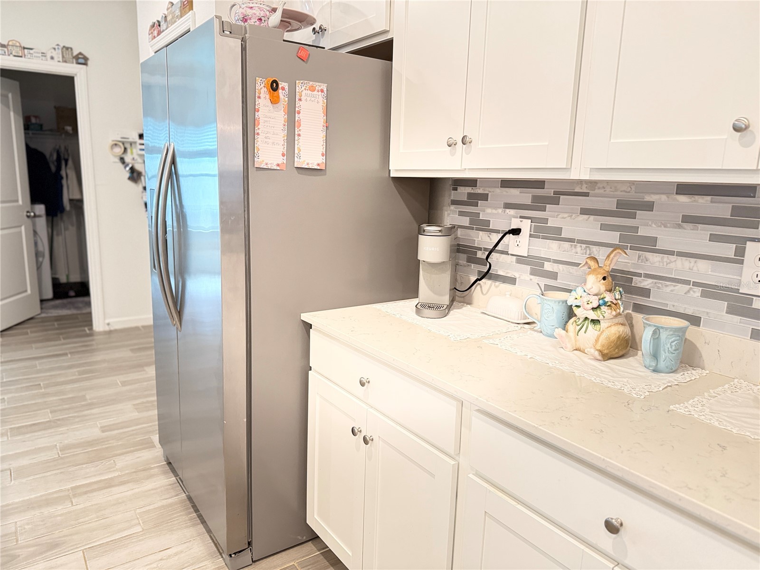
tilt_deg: -10.5
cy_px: 285
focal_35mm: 24
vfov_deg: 56.8
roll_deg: -0.9
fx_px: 527
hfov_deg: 71.6
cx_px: 380
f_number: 1.78
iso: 400
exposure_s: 1/60
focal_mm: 6.76
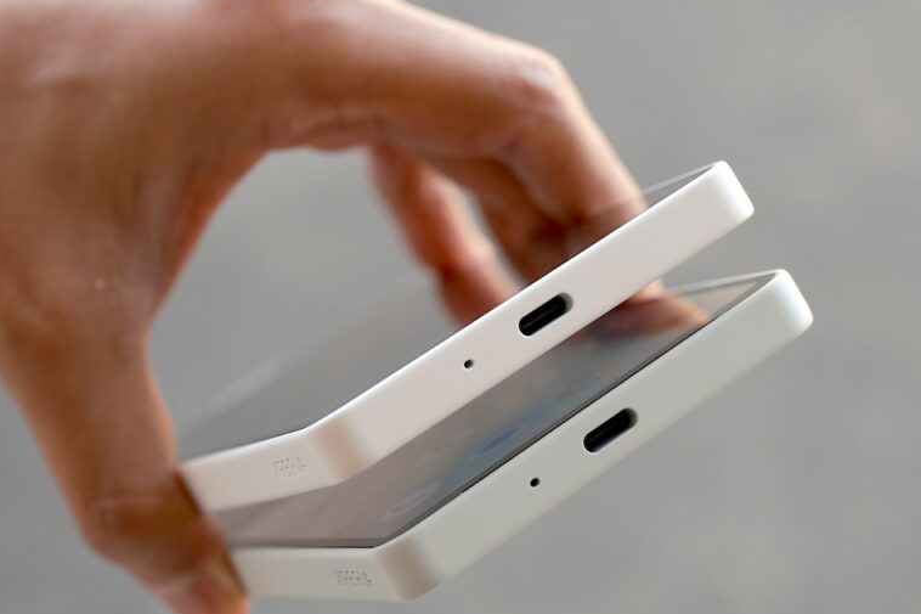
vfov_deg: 12.0
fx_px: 2916
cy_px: 379
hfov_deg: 17.9
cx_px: 552
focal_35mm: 114
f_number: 4
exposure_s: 1/125
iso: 250
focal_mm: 48.2
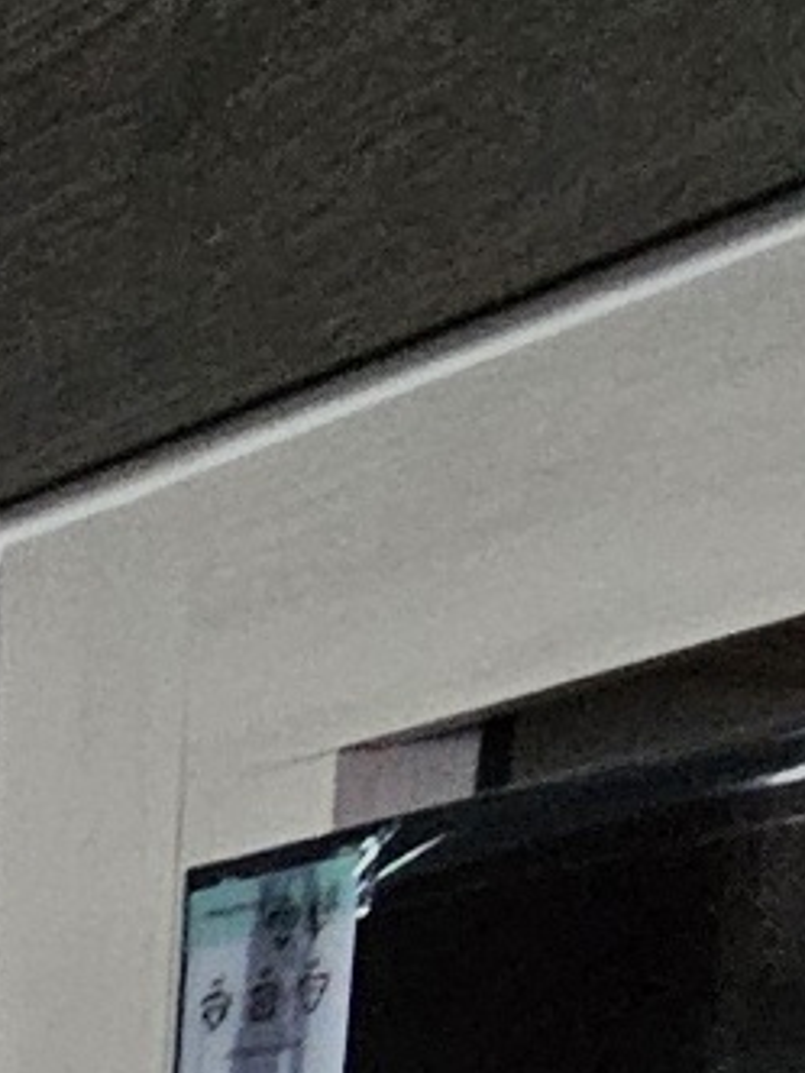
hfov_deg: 12.3
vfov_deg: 13.5
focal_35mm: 94
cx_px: -1154
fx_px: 2915
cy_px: 2721
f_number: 2.2
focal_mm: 2.2
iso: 250
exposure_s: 1/77.5
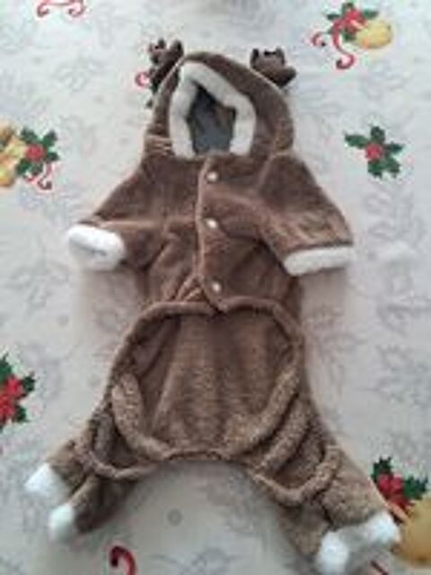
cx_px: 216
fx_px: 448
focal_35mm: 27
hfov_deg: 51.4
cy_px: 288
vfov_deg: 65.3
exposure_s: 1/50
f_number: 1.8
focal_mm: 4
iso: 500
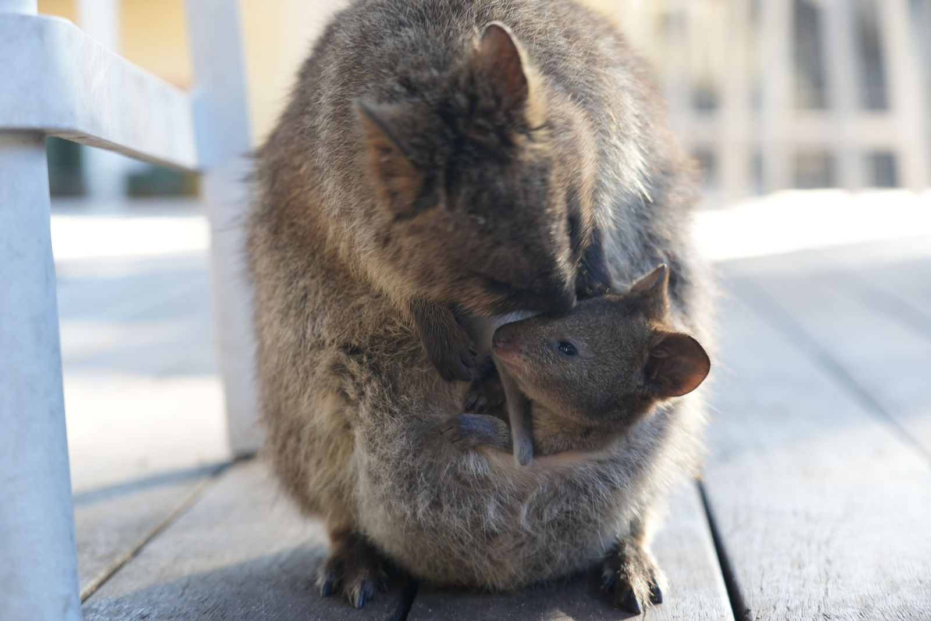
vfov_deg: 20.3
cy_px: 310
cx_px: 466
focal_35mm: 67
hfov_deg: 30.1
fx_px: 1733
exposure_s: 1/80
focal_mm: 67
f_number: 4
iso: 400
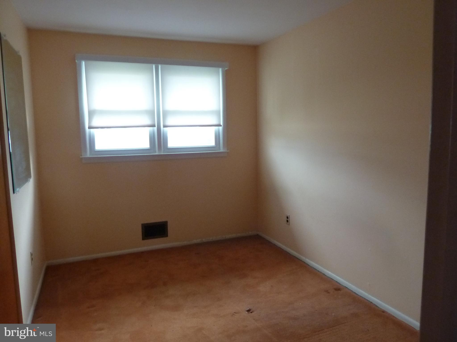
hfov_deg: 69.4
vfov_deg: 54.9
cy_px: 171
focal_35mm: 25
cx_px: 228
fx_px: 330
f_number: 3.3
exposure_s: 1/30
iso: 320
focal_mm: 4.1
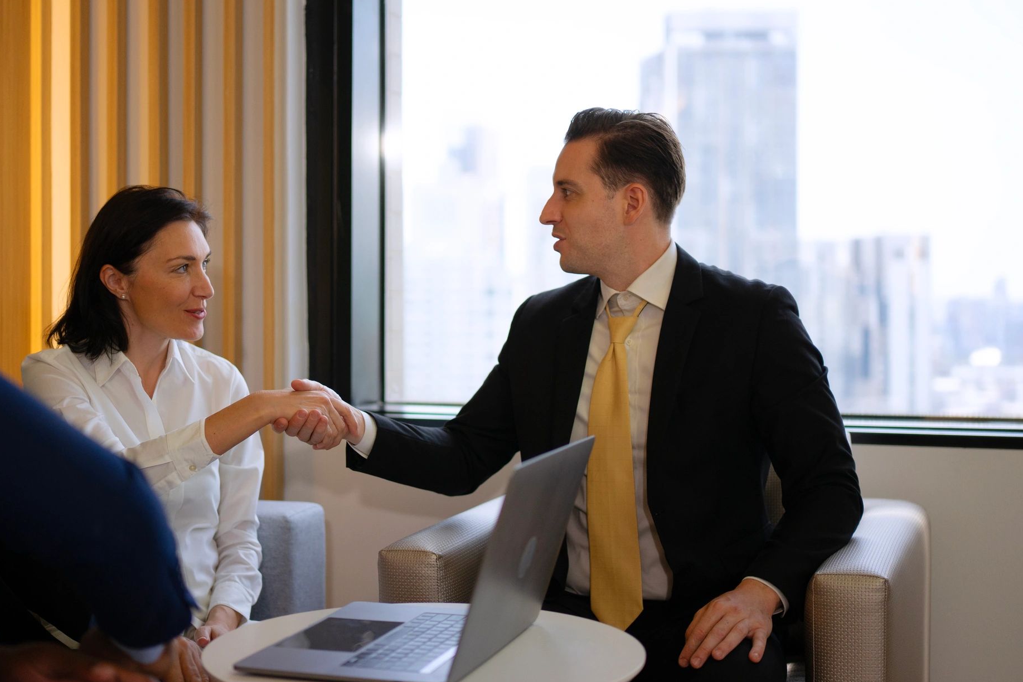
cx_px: 446
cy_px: 302
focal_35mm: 52
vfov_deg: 26.0
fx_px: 1478
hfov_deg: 38.1
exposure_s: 1/500
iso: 500
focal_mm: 45
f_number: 1.8
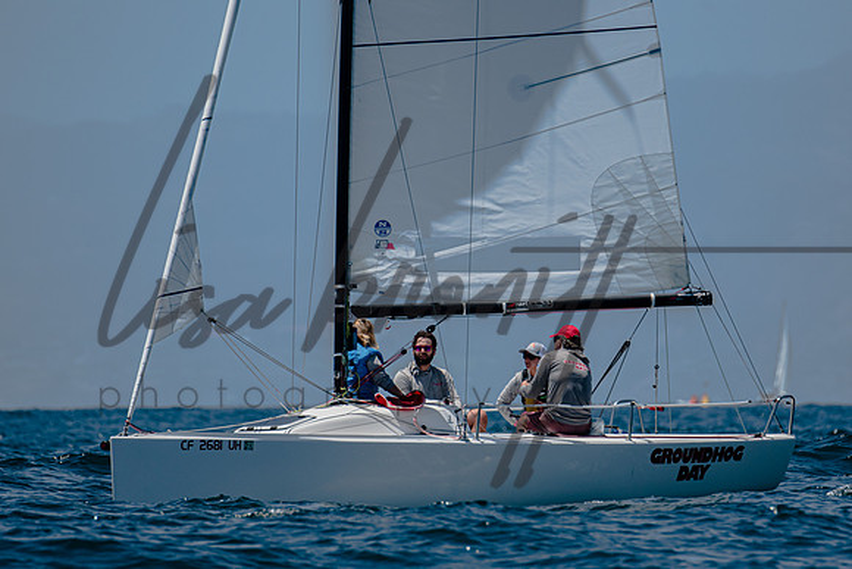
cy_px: 303
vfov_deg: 2.0
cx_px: 497
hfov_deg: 2.9
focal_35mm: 702
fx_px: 16606
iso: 200
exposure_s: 1/2000
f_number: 5.6
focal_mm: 400
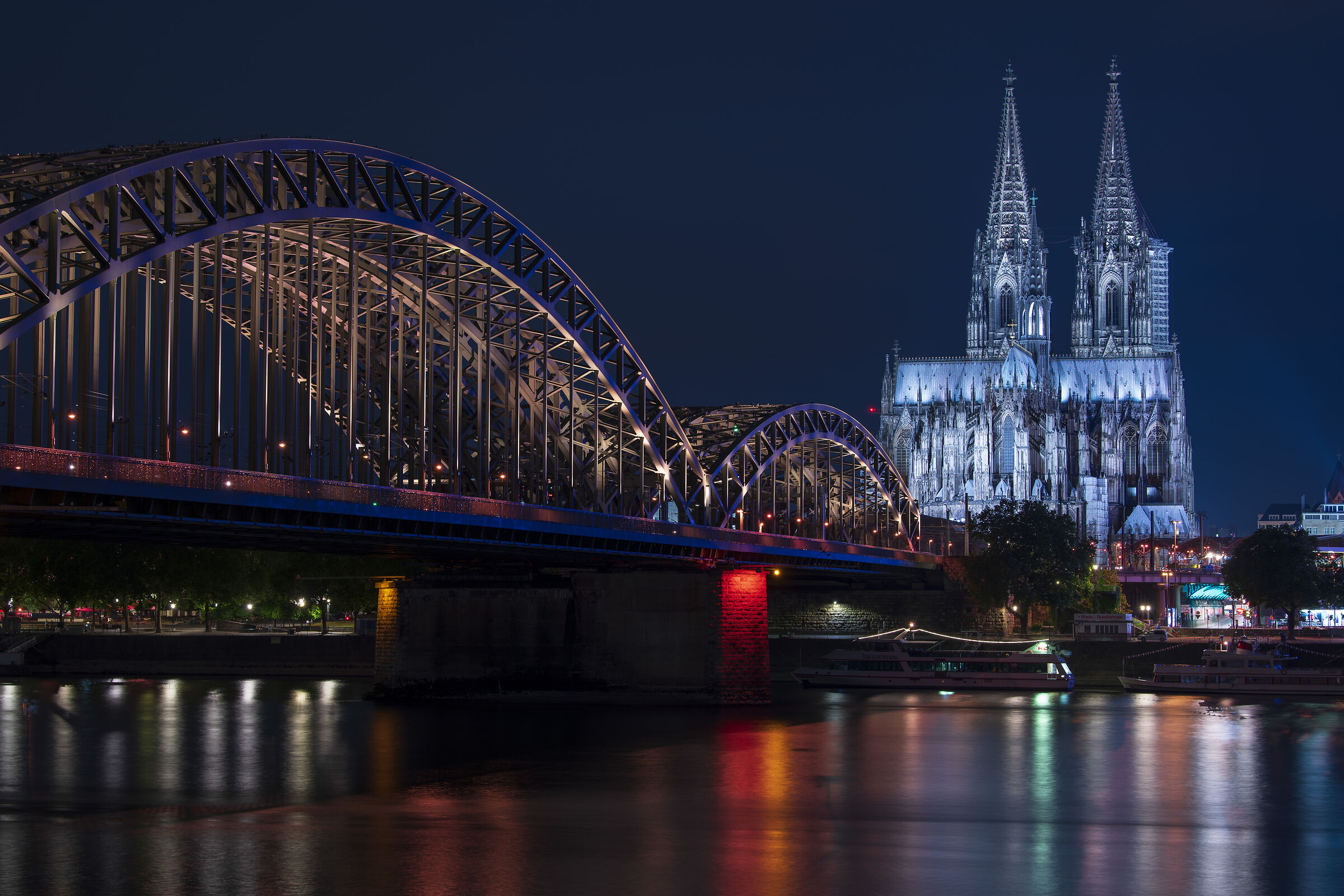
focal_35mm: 70
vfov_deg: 19.5
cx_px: 672
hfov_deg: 28.8
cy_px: 448
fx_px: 2613
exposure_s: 30
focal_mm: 70
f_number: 6.3
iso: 64
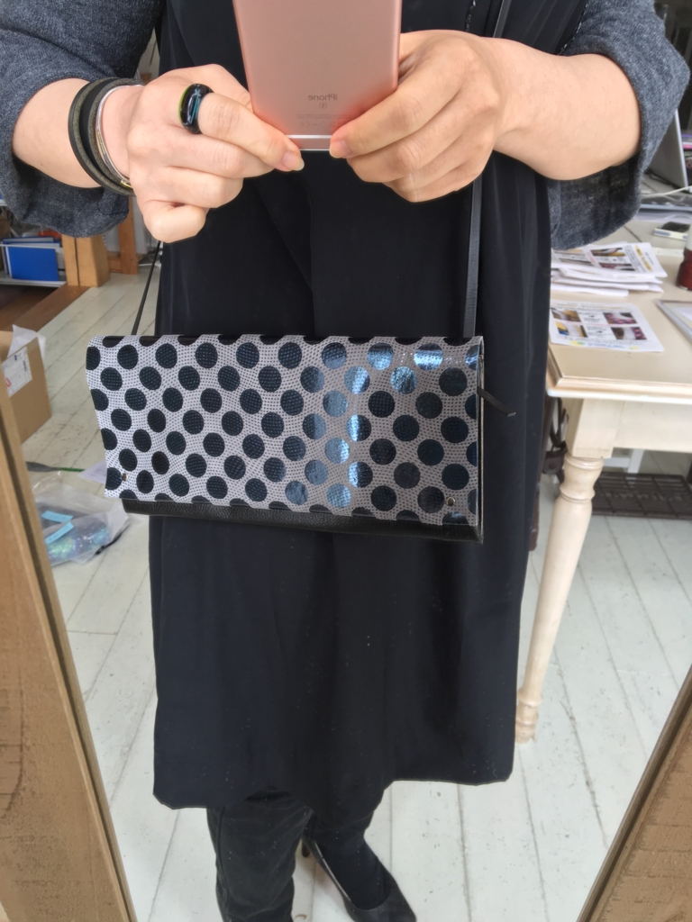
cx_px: 346
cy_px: 461
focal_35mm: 29
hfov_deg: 48.2
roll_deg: -2.0
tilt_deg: -42.4
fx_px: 773
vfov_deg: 61.7
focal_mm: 4.15
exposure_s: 1/60
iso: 32
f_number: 2.2
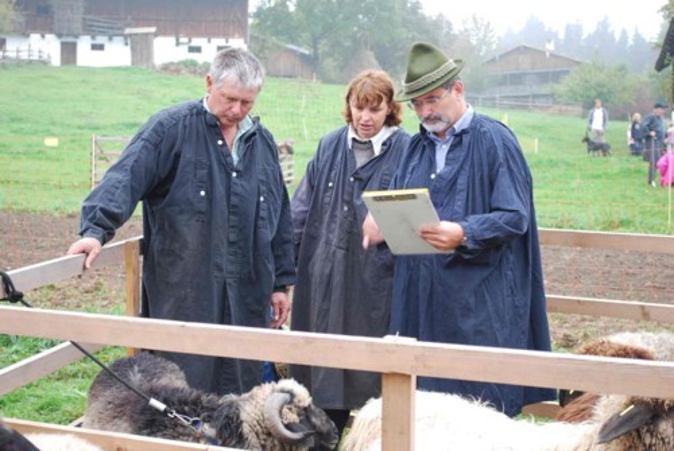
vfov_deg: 21.6
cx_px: 337
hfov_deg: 31.8
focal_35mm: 63
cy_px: 226
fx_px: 1181
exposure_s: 1/30
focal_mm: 42
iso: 220
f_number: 5.3
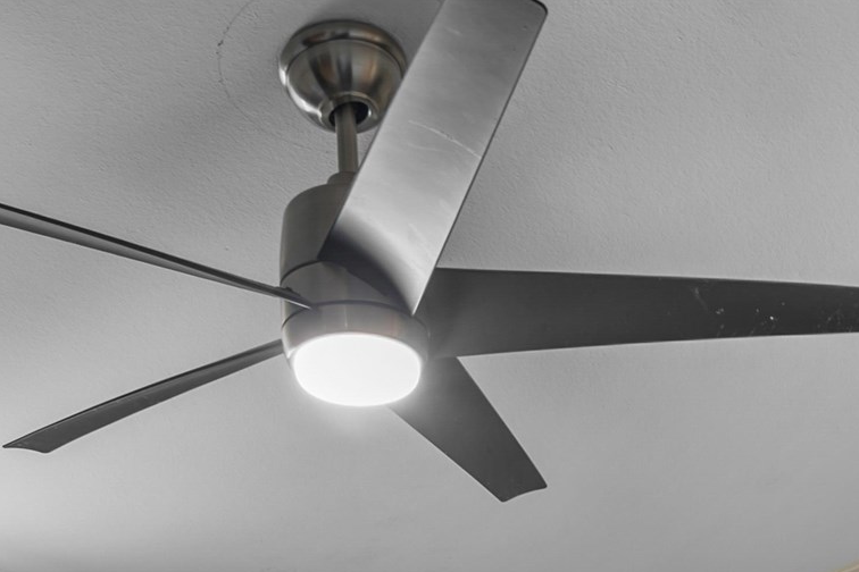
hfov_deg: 30.4
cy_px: 1041
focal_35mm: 65
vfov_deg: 17.1
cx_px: 644
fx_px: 1551
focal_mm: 16
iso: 100
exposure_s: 1.6
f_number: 4.5
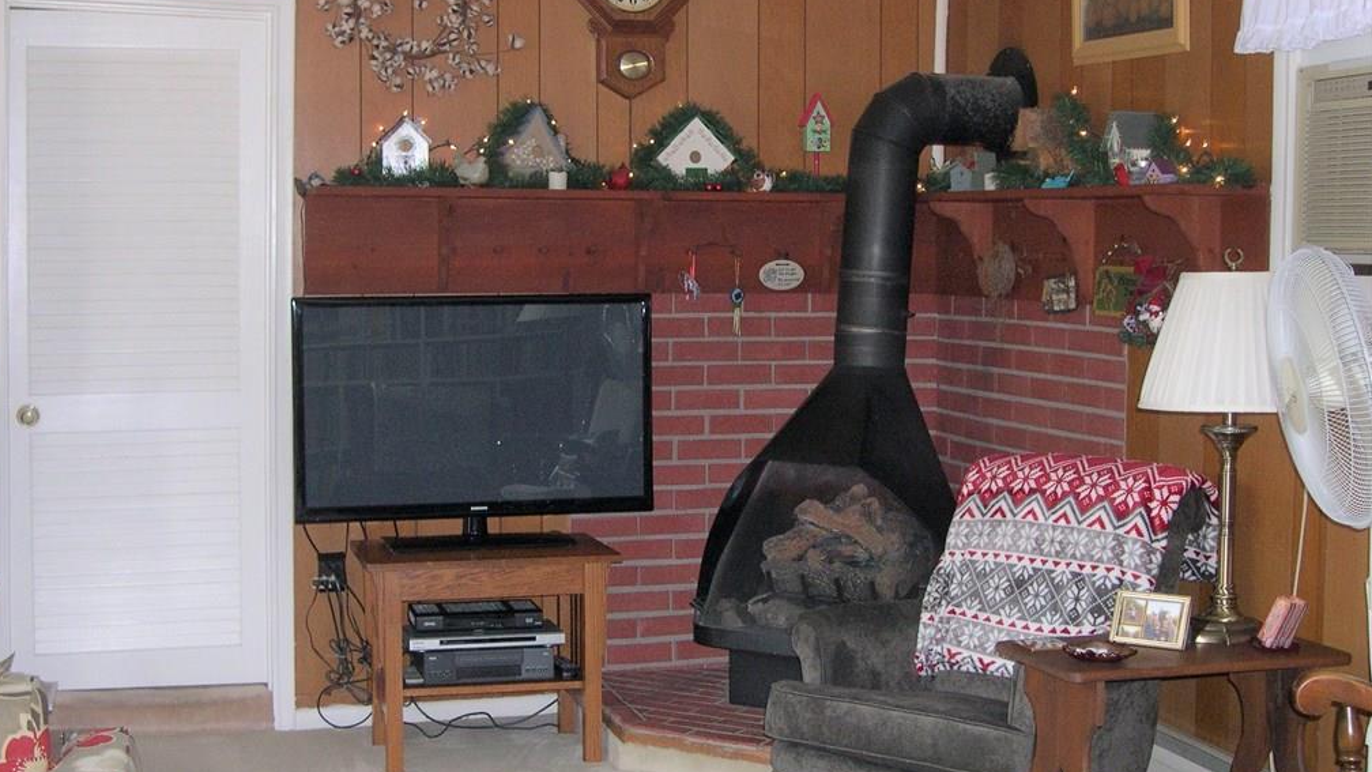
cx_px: 678
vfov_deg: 23.1
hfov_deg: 39.9
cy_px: 376
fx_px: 1892
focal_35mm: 52
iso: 332
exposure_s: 1/60
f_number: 3.1
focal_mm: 10.1
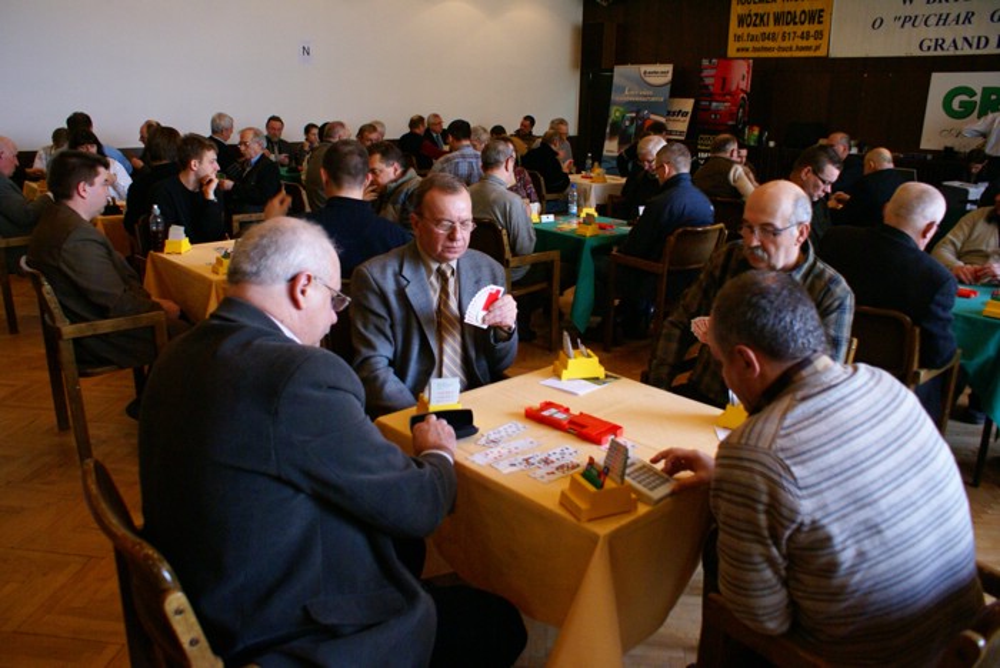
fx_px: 751
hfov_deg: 67.3
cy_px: 334
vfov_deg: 48.0
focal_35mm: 27
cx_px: 500
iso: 800
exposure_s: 1/60
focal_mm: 18
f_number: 4
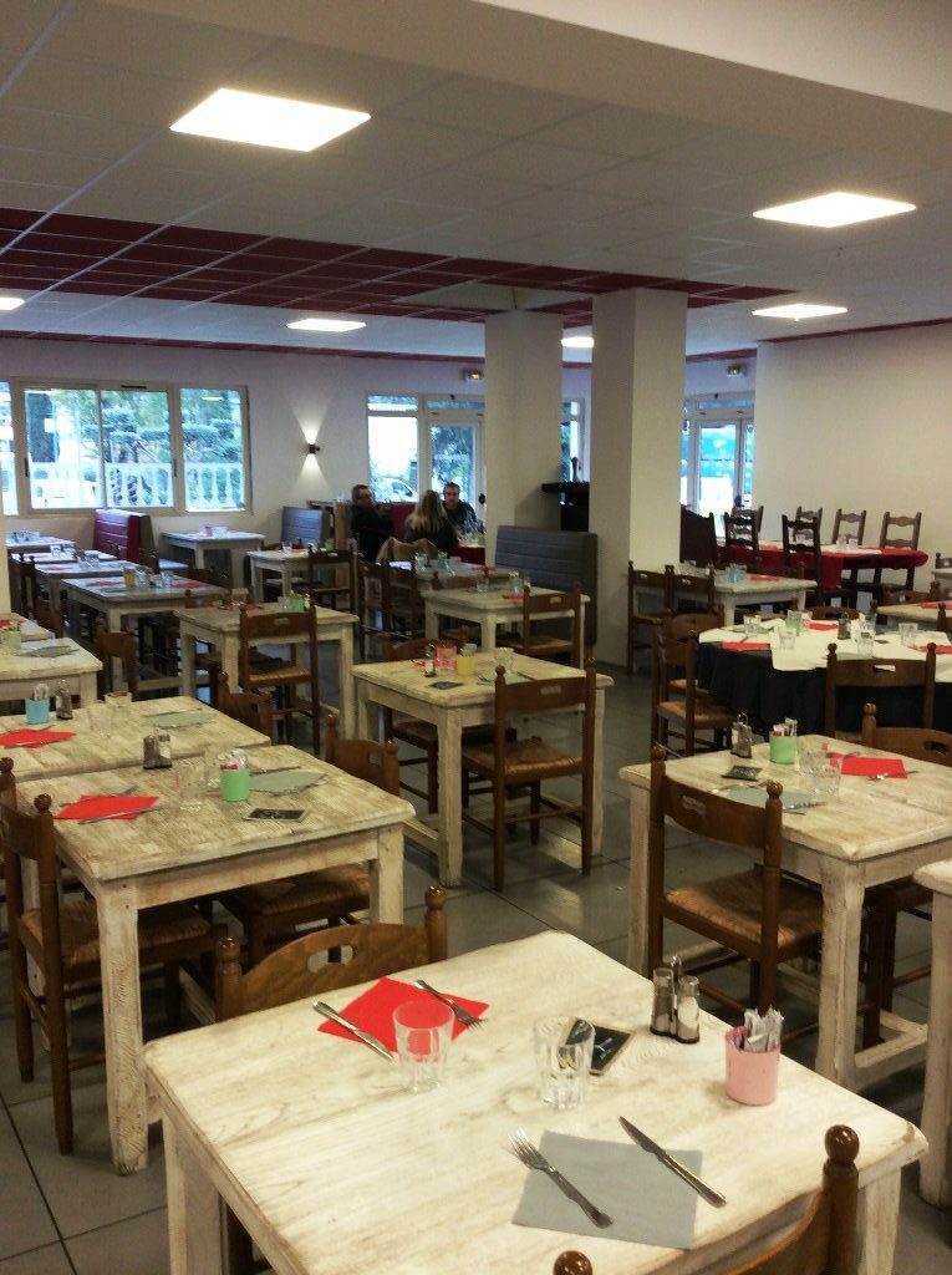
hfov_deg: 44.1
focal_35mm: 32
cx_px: 476
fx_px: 1176
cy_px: 638
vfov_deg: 56.9
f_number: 2.4
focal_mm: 3.3
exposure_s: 1/25
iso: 64
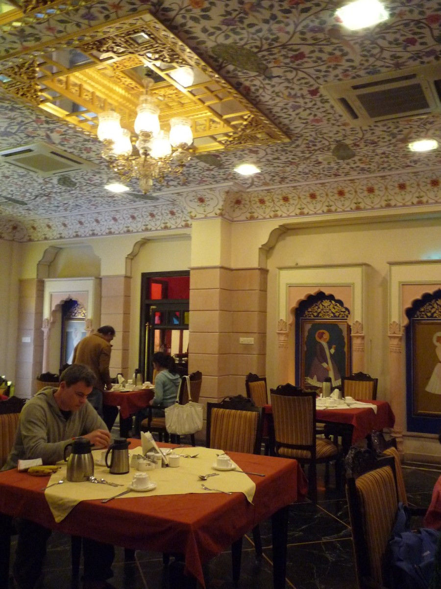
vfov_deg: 58.4
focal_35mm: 31
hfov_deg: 45.4
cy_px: 294
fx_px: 527
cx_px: 220
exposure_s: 1/13
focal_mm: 4.5
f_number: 2.8
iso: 400
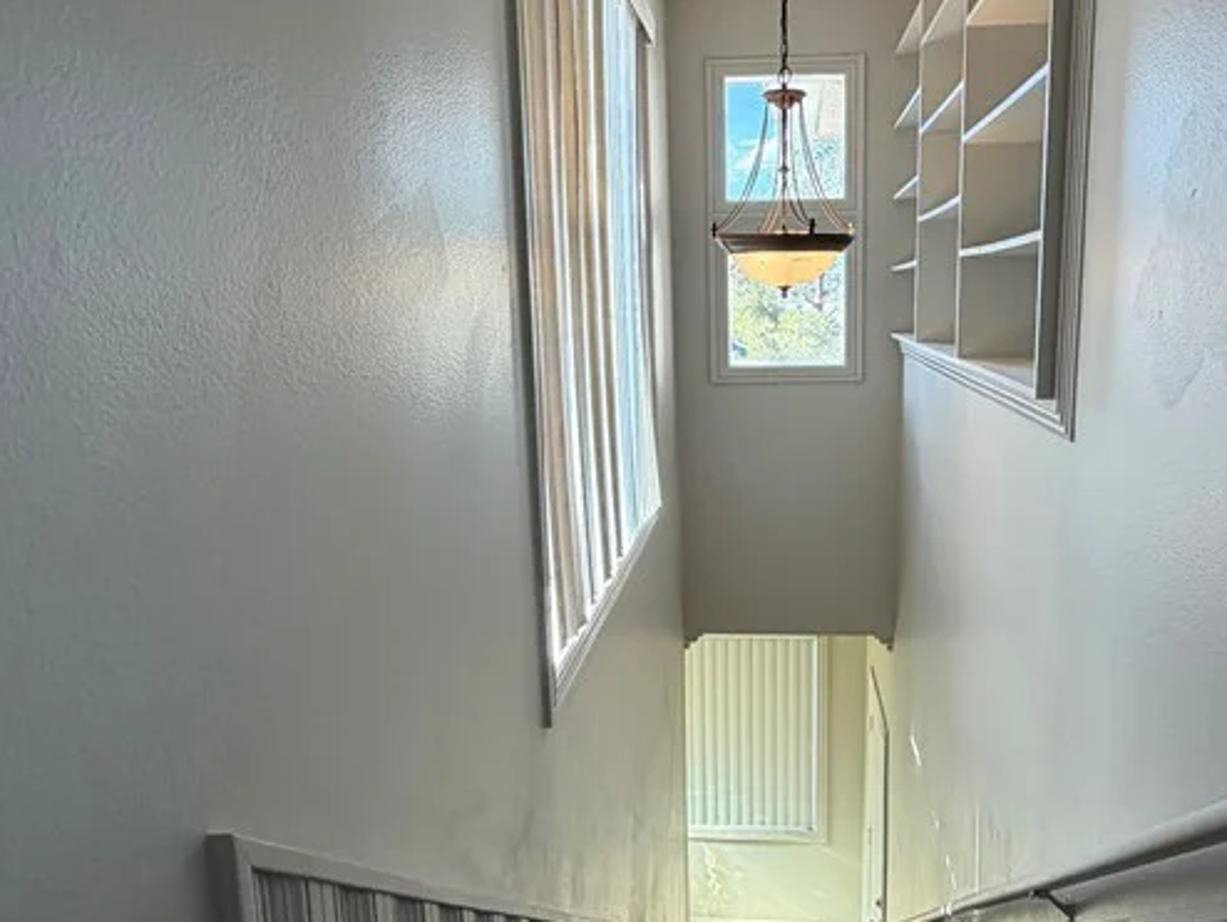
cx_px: 708
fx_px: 1028
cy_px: 467
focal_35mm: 29
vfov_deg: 48.3
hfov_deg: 61.3
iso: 100
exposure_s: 1/120
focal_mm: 2.22
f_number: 2.2
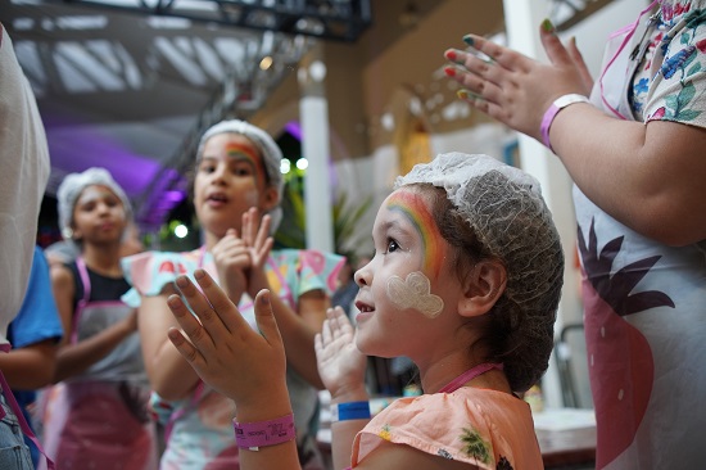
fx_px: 676
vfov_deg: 38.3
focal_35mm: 34
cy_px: 235
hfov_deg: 55.1
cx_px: 353
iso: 640
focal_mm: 23
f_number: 2.5
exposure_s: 1/200
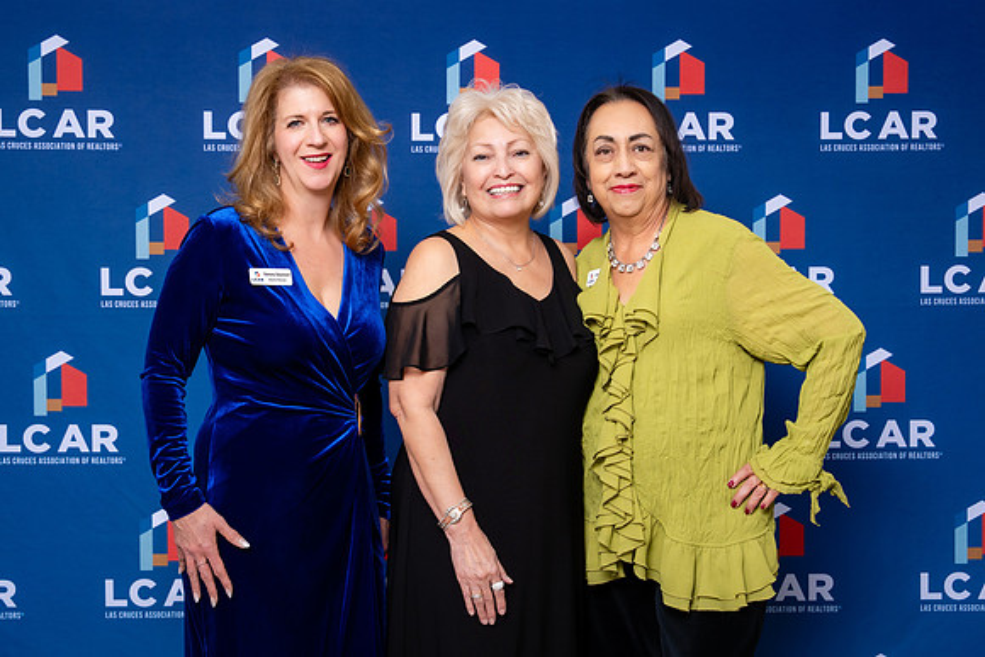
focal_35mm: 61
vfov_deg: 22.1
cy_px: 326
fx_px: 1681
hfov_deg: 32.7
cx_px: 490
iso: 500
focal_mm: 55
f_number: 5.6
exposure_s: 1/200
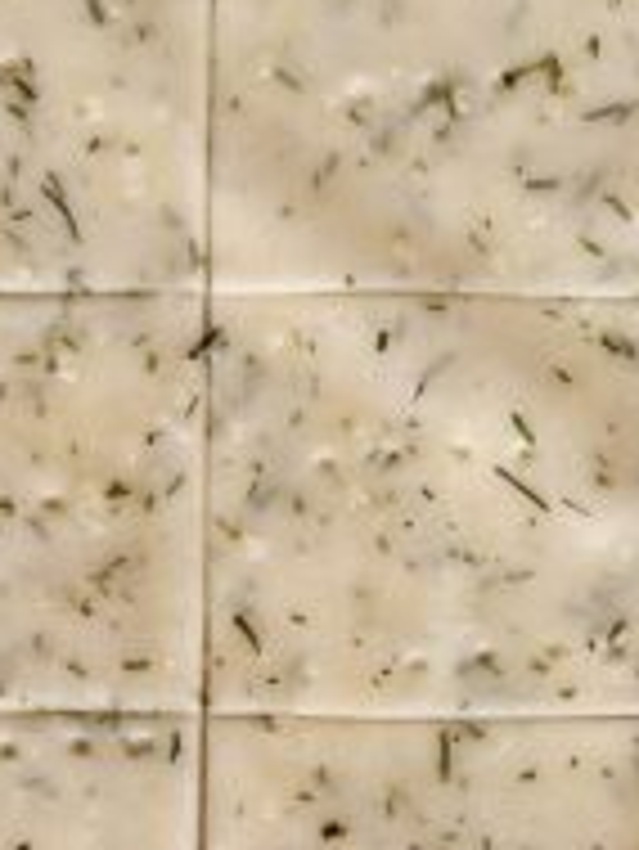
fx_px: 3122
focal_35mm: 127
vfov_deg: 15.2
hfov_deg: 11.4
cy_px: 895
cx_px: 839
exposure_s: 1/244
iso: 80
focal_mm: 6.86
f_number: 1.78
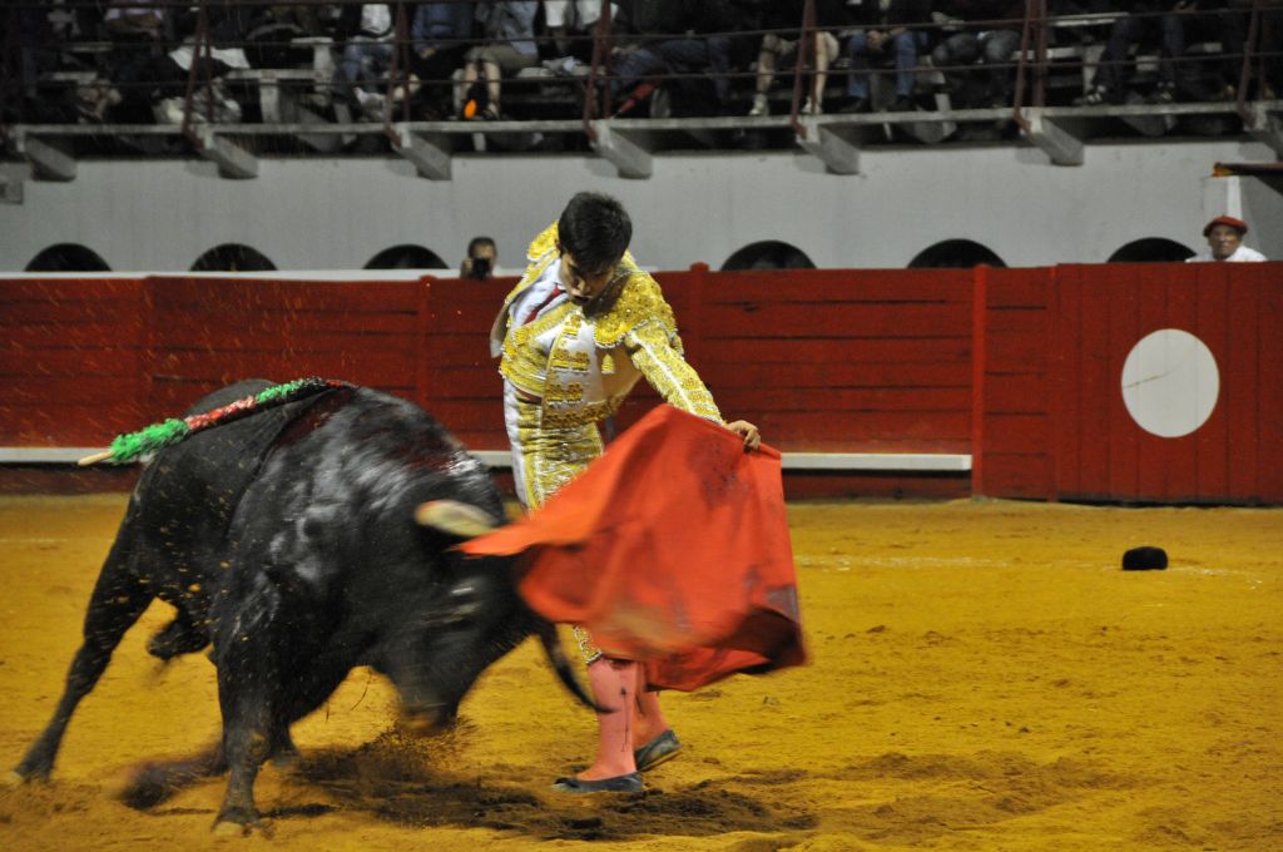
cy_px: 426
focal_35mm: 158
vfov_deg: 8.7
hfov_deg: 13.1
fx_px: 5606
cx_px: 642
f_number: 5.3
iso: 1600
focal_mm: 105
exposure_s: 1/90
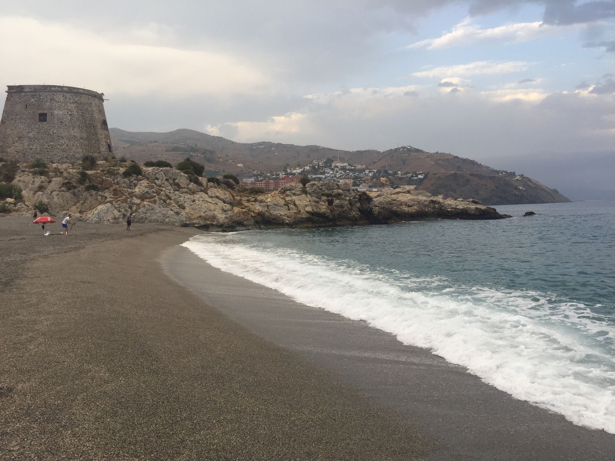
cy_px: 230
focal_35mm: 29
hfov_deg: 61.7
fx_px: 515
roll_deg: -0.8
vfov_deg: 48.2
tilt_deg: -2.8
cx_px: 308
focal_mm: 4.15
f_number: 2.2
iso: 32
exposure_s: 1/258
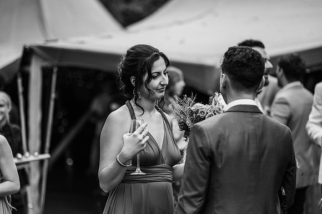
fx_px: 760
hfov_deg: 23.9
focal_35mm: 85
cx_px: 161
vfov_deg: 16.1
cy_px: 107
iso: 100
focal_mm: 85
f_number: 2
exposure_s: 1/3200
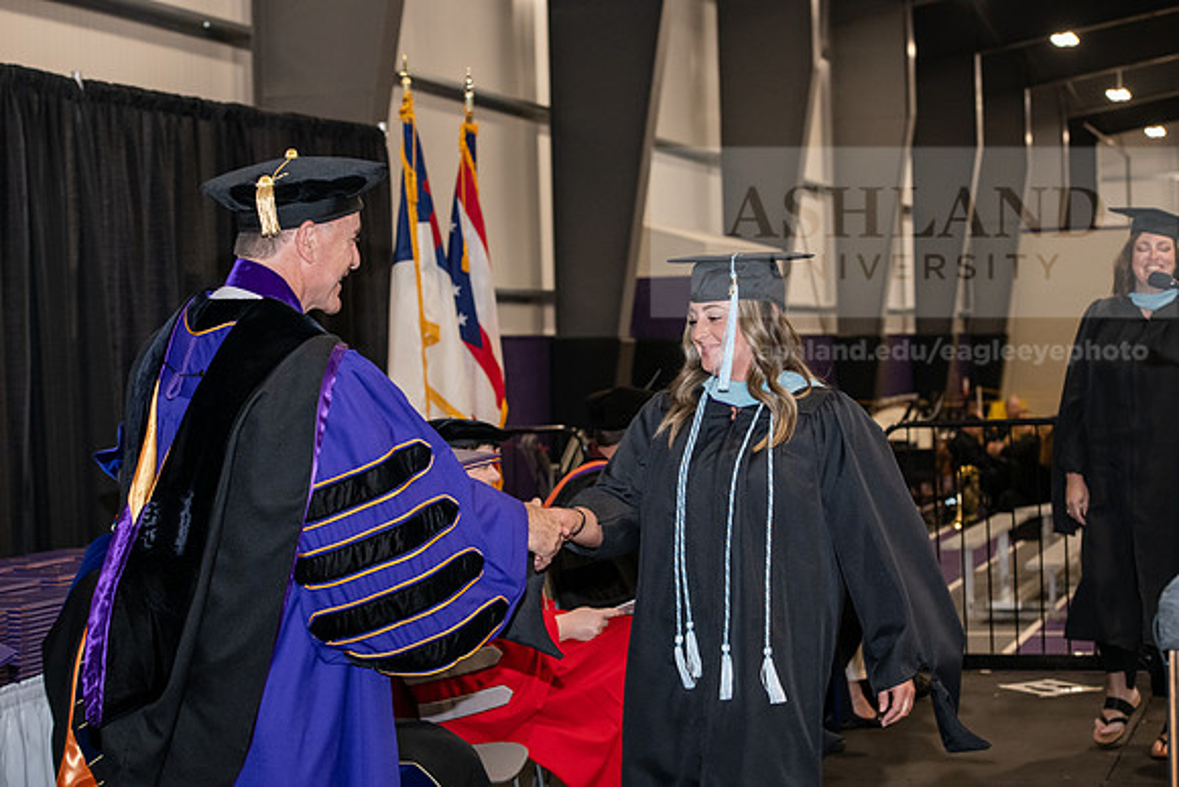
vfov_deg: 19.5
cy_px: 394
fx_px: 2293
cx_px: 590
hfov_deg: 28.8
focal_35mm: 70
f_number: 5.6
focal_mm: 70
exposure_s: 1/200
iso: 2500
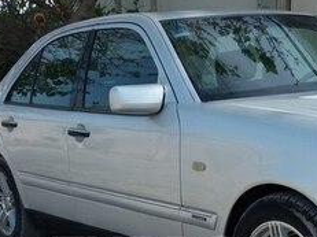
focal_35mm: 80
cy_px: 257
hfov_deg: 24.4
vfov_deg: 17.8
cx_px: 193
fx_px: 732
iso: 64
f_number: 1.9
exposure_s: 1/694
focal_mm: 3.7
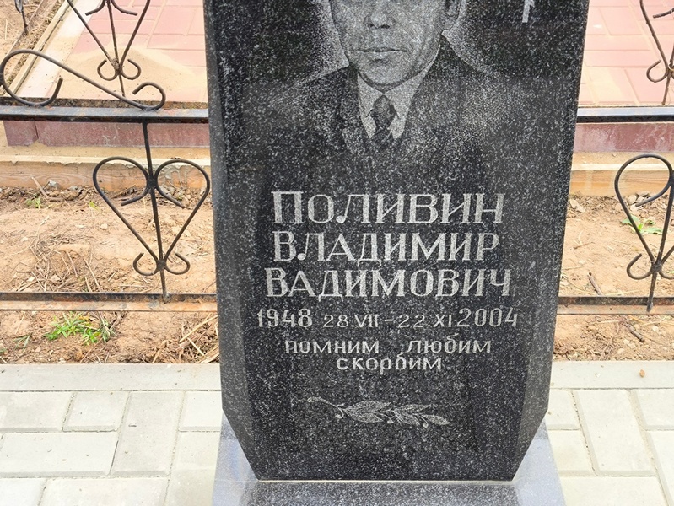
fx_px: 974
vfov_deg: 29.1
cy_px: 253
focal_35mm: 50
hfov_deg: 38.2
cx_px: 337
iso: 50
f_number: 1.7
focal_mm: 4.71
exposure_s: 1/137
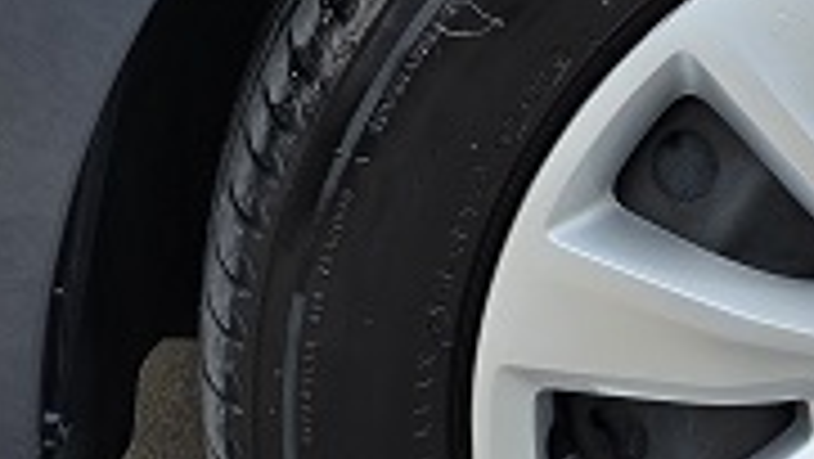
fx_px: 2397
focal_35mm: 111
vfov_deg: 10.7
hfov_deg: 19.1
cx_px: 625
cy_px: -122
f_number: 1.4
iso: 32
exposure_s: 1/359
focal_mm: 6.5
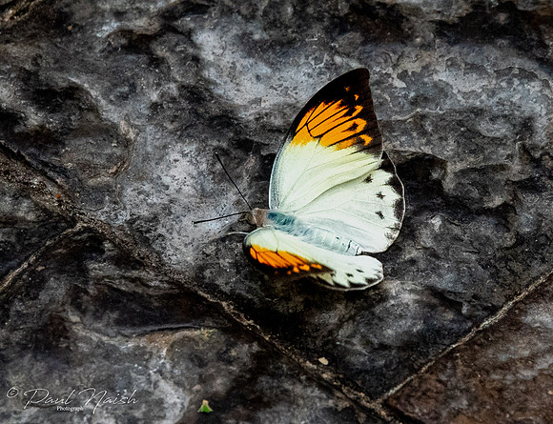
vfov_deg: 1.9
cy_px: 224
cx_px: 342
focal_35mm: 787
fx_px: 12683
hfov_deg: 2.5
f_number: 9
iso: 4000
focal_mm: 300
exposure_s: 1/320
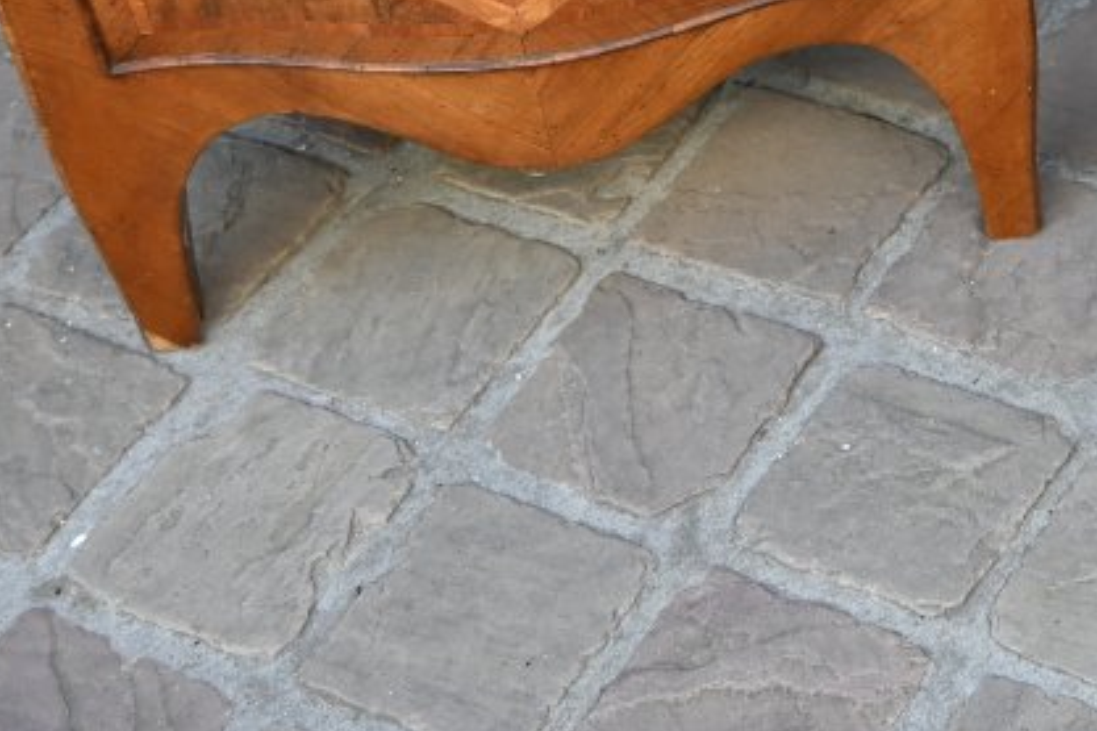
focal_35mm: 95
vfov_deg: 13.8
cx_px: 1210
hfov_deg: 20.4
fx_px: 2895
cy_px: -229
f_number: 3.5
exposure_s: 1/200
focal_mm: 22
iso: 400
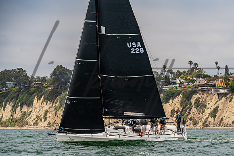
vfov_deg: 7.0
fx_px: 1280
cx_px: 154
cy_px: 102
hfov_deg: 10.4
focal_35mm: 197
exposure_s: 1/3200
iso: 500
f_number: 8
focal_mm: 150
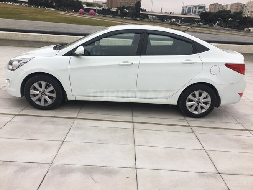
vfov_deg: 48.2
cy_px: 95
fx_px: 212
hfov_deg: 61.7
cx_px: 126
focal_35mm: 29
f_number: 2.2
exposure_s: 1/100
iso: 40
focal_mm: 4.15
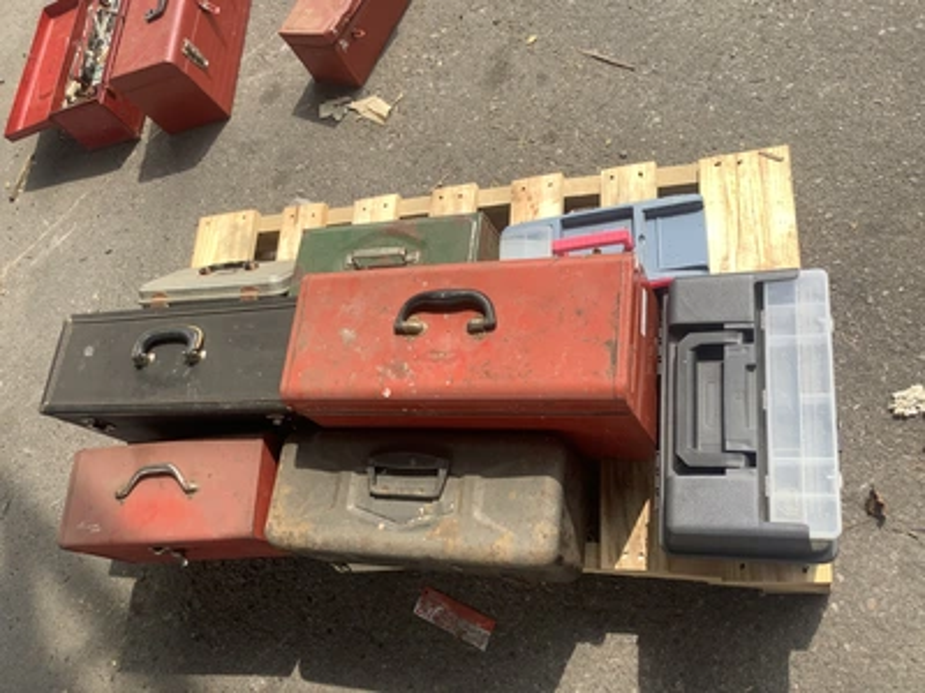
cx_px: 462
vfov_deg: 45.4
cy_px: 346
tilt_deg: -56.9
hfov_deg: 58.4
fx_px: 828
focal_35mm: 31
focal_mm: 3.3
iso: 25
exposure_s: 1/646
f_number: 2.4
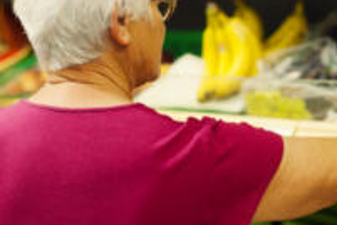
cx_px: 220
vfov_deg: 14.1
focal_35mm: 97
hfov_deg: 21.0
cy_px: 79
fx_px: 908
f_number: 2.5
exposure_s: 1/125
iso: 200
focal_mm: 50
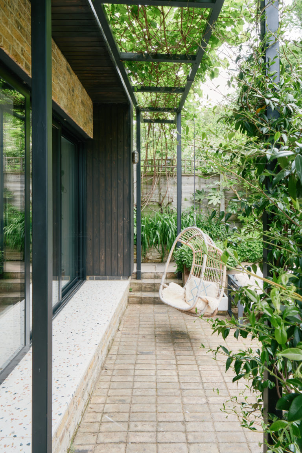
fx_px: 302
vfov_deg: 73.7
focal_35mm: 24
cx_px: 151
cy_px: 226
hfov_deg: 53.1
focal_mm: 16
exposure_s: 1/13
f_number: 11
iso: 160
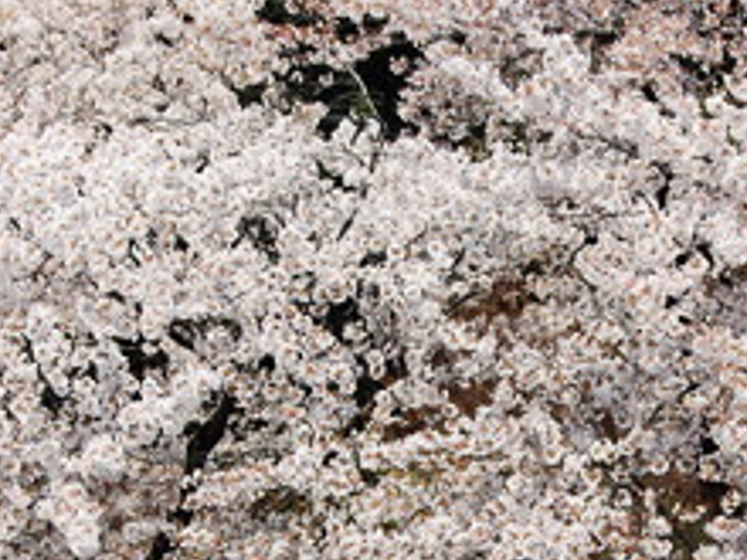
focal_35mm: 165
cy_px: 477
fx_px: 3561
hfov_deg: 11.9
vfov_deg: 9.0
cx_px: 543
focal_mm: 42
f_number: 9
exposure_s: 1/320
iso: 200
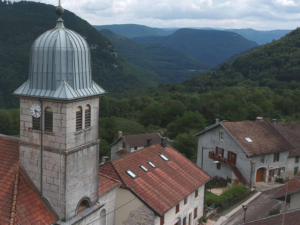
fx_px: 373
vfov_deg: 33.5
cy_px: 92
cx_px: 62
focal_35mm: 43
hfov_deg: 42.0
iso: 100
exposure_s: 1/1600
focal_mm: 4.49
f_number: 2.6
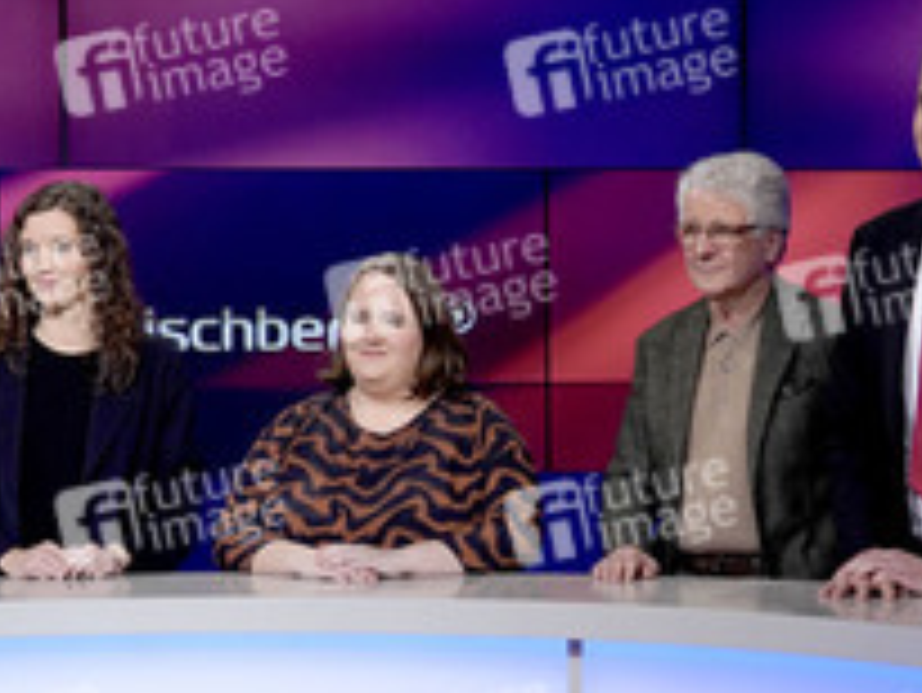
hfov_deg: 20.6
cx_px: 501
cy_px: 400
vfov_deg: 15.6
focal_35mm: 95
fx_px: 2532
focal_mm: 30
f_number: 2
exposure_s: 1/500
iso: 640
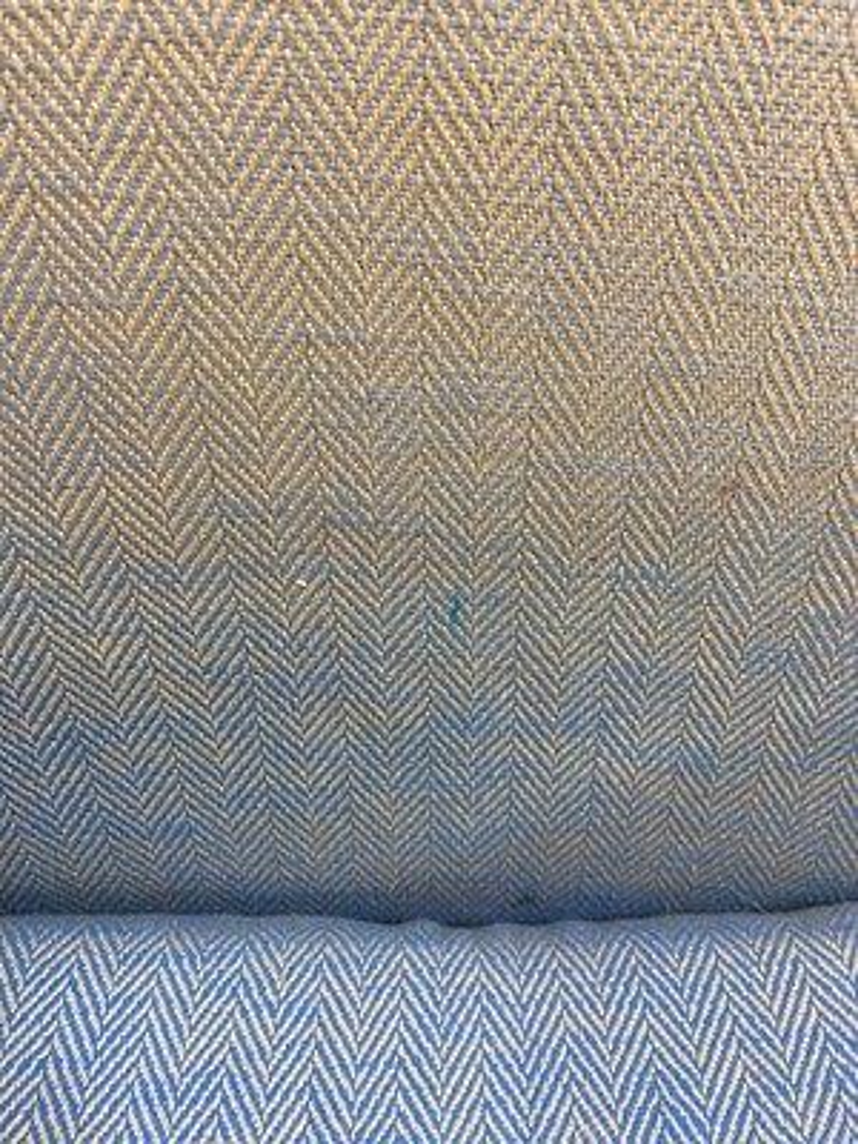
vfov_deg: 67.3
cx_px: 429
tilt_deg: -62.2
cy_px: 572
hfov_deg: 53.1
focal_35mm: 26
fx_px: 859
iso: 125
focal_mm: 4.25
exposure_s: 1/50
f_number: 1.8
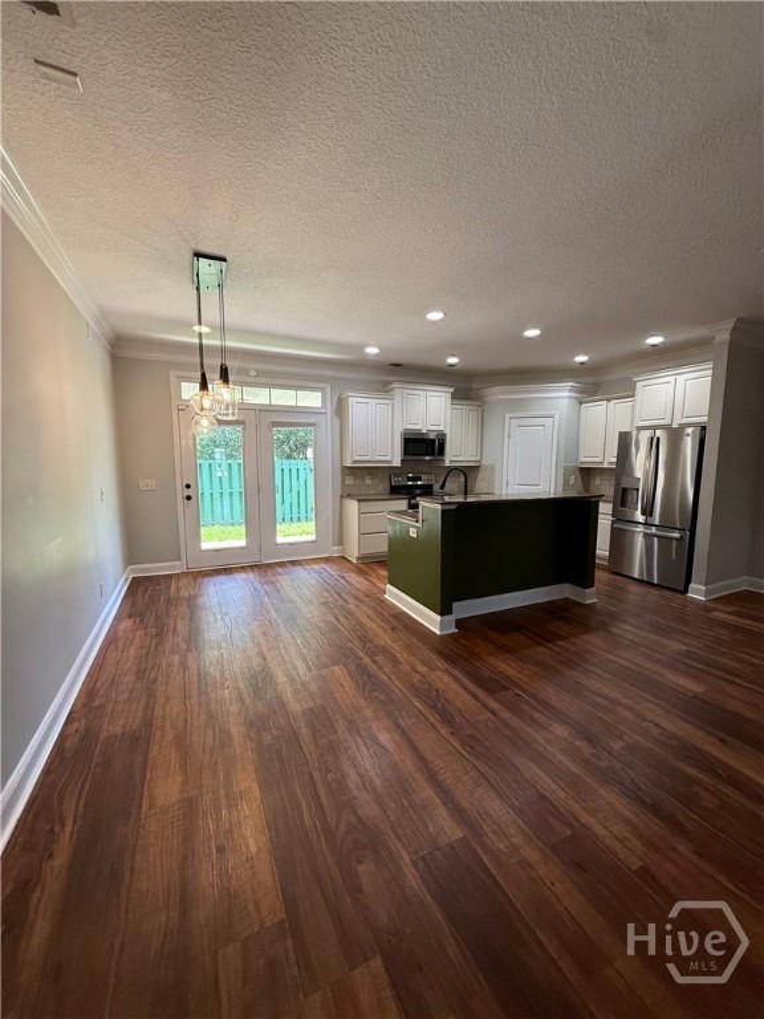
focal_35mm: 14
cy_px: 510
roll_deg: -0.6
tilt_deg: -7.4
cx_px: 382
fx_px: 412
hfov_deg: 85.7
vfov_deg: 102.1
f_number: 2.2
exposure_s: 1/120
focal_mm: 2.22
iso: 250
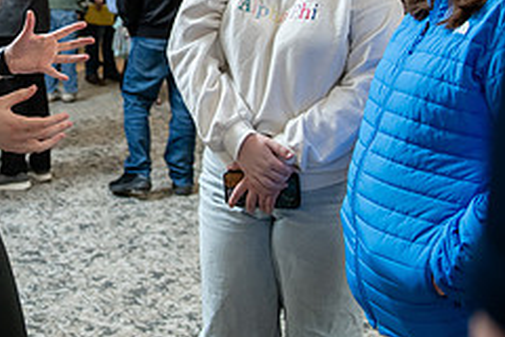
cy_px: -39
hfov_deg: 25.8
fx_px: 1052
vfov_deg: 17.5
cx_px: 15
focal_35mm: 75
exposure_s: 1/200
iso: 1250
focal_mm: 31
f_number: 3.2
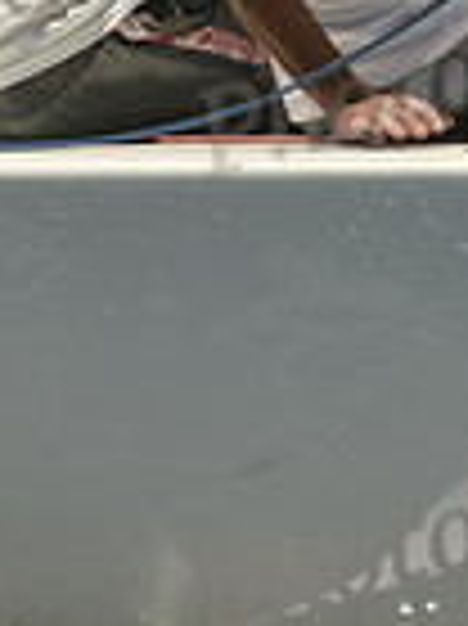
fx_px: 29013
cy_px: -110
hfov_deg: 0.9
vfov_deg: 1.2
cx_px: -32
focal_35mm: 1607
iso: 280
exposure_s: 1/1600
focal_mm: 400
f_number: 9
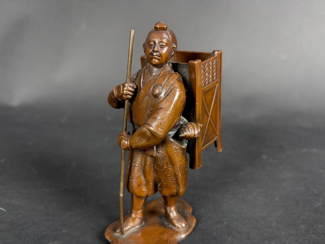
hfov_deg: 58.3
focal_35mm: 31
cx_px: 167
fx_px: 291
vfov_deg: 45.3
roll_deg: -1.3
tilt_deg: -18.2
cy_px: 144
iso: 200
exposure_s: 1/60
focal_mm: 5.96
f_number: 1.6
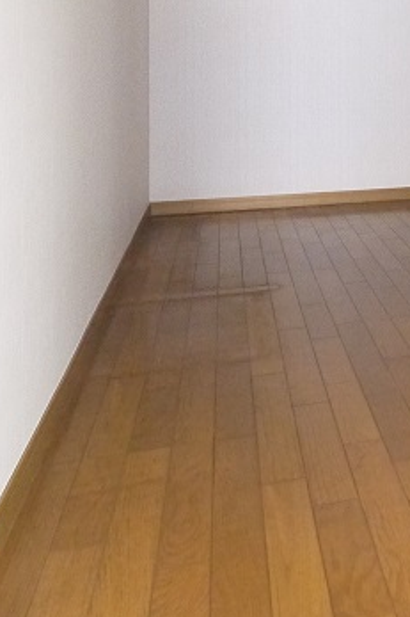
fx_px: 804
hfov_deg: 25.1
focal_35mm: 47
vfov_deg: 38.7
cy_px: 50
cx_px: 520
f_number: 4
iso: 1600
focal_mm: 7
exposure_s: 1/30
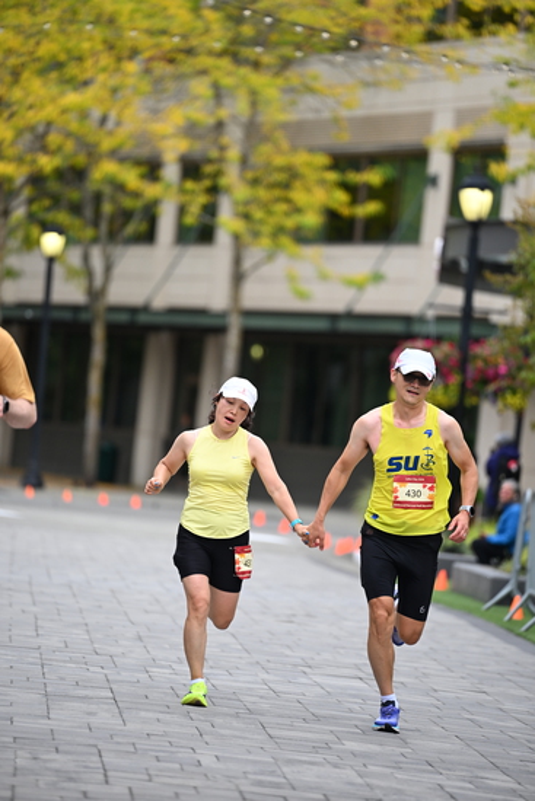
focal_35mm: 200
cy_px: 400
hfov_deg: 6.9
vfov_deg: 10.3
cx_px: 268
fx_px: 4455
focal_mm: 200
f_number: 2.8
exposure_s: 1/2000
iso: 640
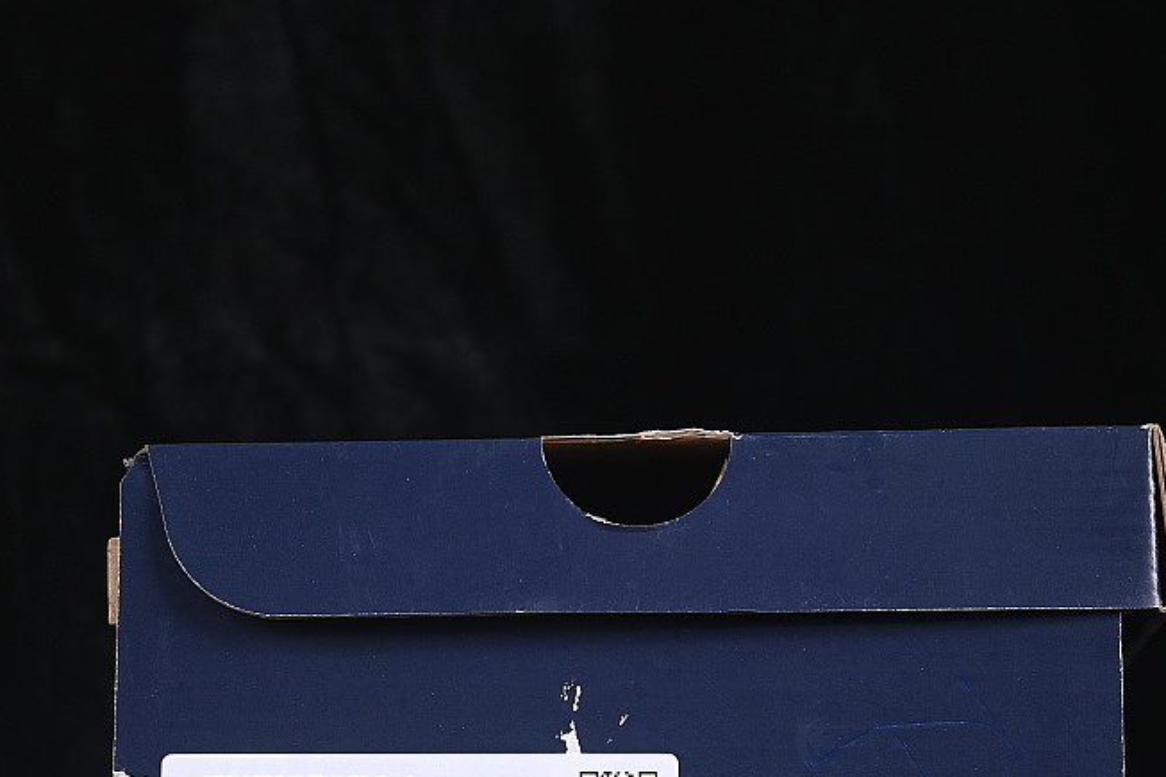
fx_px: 4015
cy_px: 620
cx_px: 639
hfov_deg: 16.5
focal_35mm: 124
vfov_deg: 11.0
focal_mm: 50
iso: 160
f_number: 6.3
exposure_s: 1/60
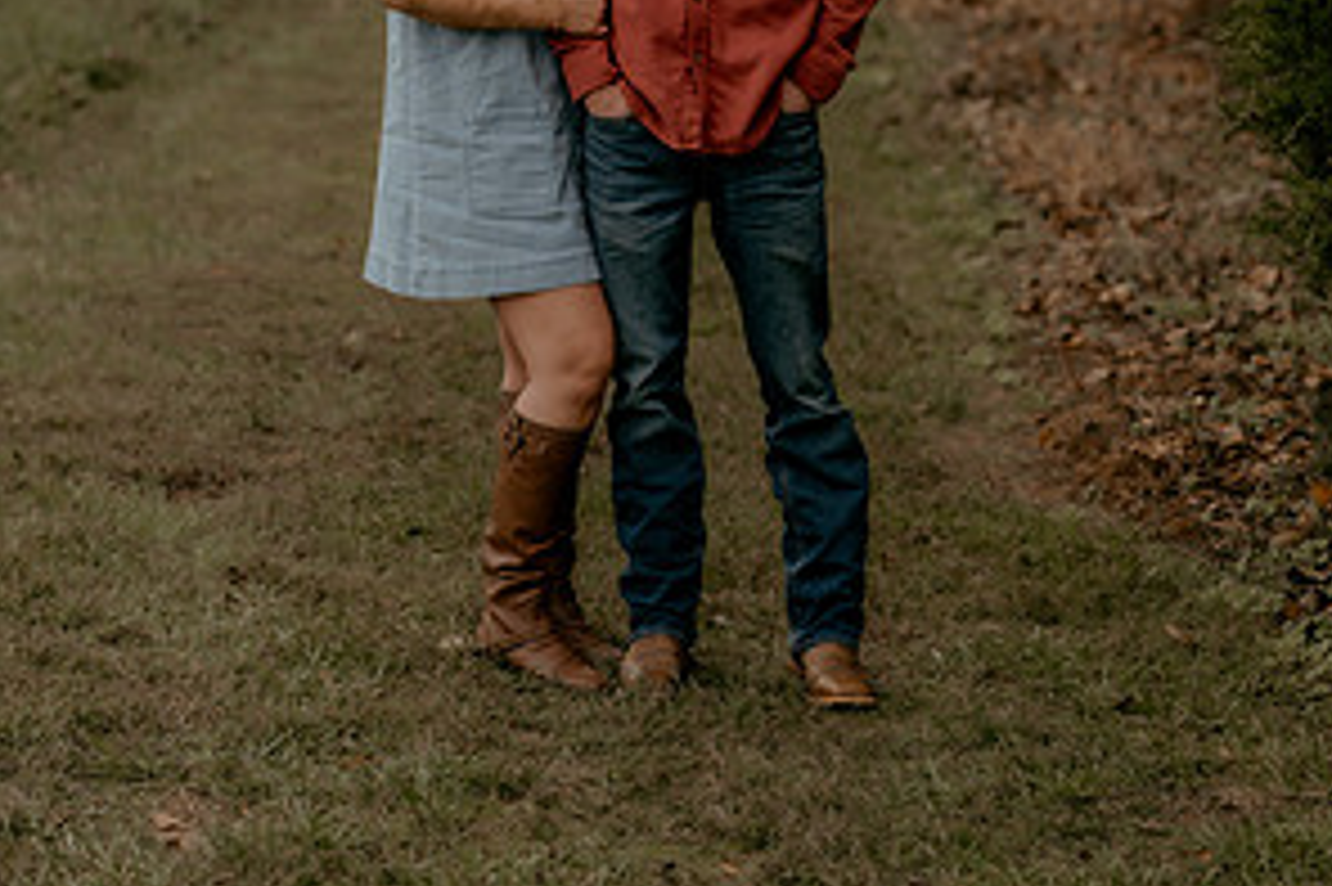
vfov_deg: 10.5
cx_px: 668
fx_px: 4770
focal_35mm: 129
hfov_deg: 15.9
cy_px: -117
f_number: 2.8
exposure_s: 1/640
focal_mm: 85
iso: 125
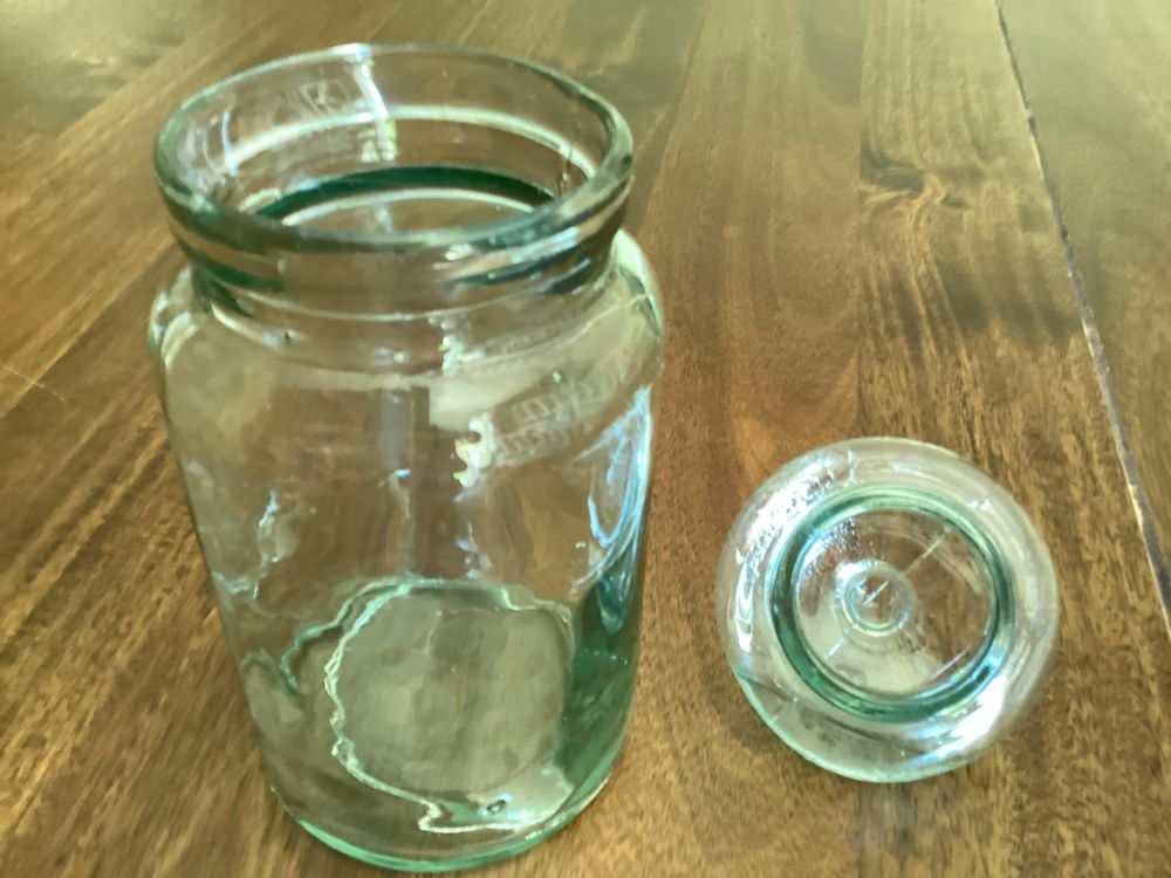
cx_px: 586
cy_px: 439
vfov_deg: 45.4
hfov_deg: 58.4
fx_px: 1049
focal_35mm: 31
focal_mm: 3.3
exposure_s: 1/24
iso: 640
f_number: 2.4
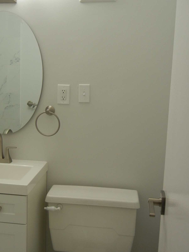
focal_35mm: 43
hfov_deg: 33.4
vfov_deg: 43.8
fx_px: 313
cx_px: 68
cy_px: 138
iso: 160
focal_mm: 5.4
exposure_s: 1/33.8
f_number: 3.5
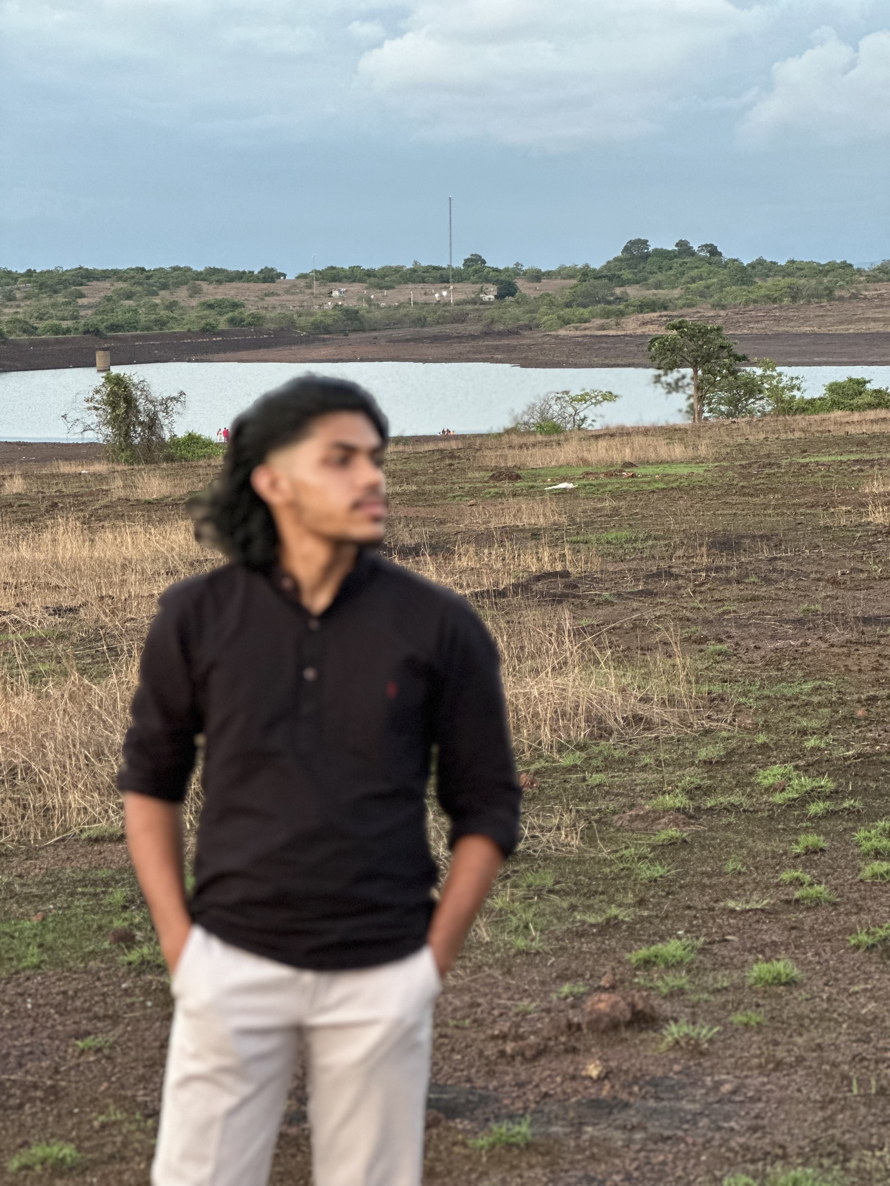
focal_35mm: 77
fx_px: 2640
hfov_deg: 19.1
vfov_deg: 25.3
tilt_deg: -5.2
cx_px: 445
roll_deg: +0.4
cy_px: 593
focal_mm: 9
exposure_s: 1/40
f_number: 2.8
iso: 200
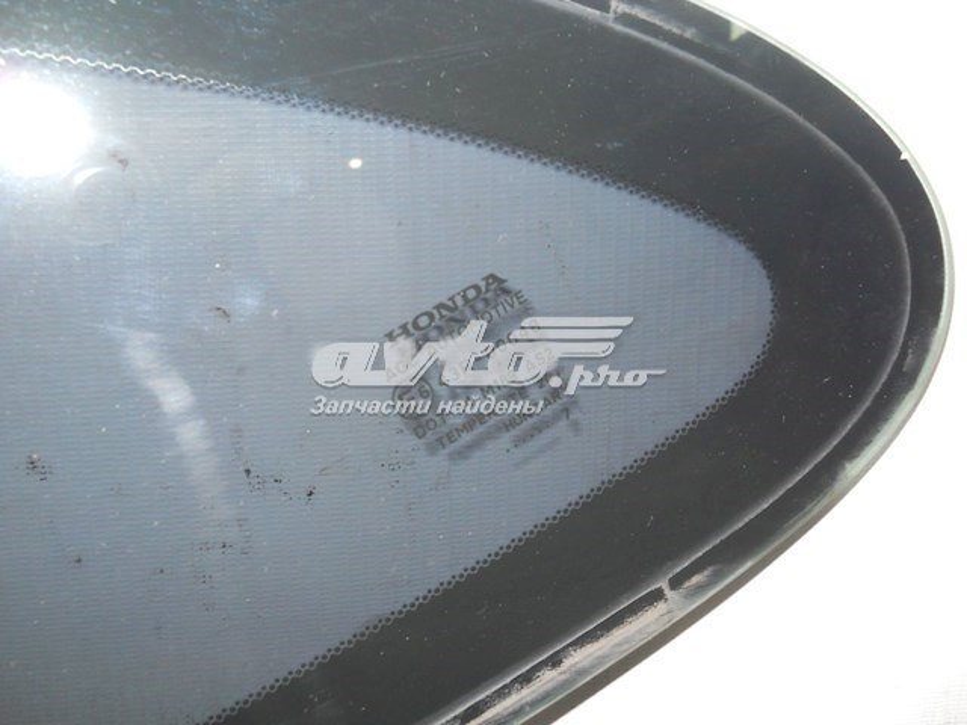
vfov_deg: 35.1
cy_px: 362
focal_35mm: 41
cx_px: 484
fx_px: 1145
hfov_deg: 45.8
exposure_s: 1/30
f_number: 5.5
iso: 200
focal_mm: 6.72
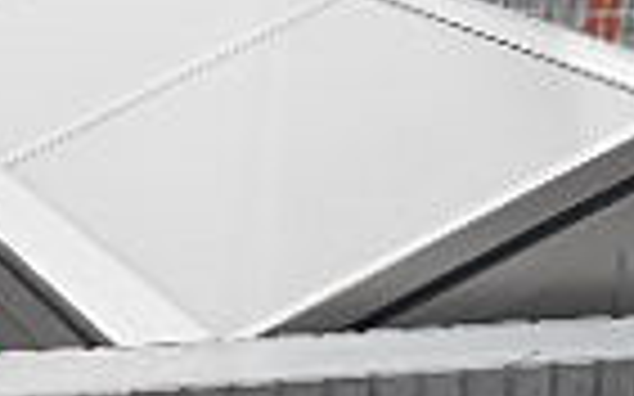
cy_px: 558
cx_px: 36
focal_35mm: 125
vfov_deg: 10.2
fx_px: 2159
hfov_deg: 16.4
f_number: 3.2
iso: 80
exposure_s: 1/640
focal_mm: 4.6
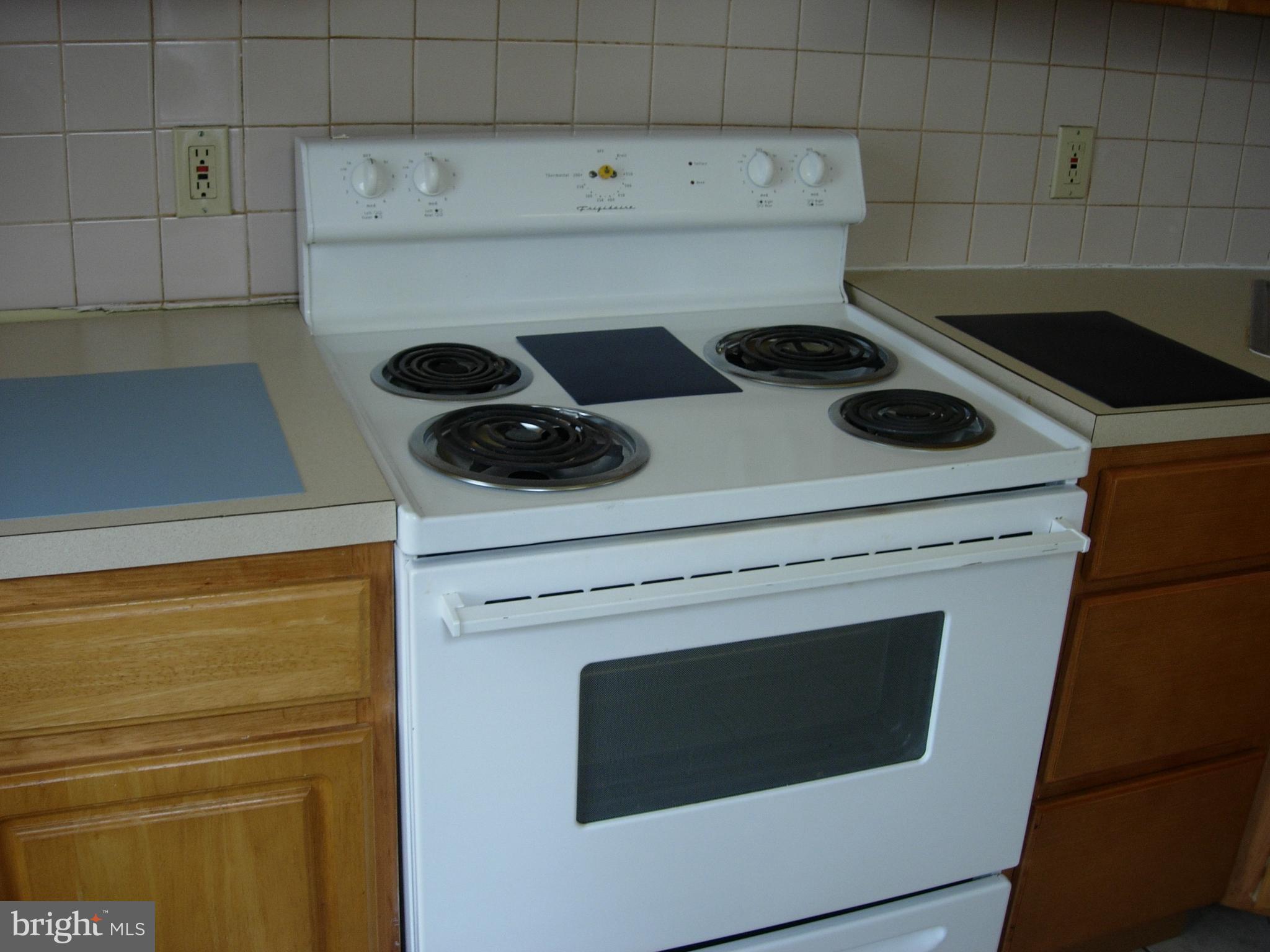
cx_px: 635
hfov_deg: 49.0
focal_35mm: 38
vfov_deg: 37.7
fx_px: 1394
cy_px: 476
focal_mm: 7.8
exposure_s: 1/45.2
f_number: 2.8
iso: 64
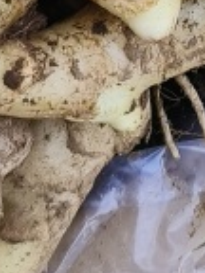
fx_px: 1342
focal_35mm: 170
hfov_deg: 8.6
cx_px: 243
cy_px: -354
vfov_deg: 10.3
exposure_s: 1/144
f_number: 1.75
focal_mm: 5.5
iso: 100
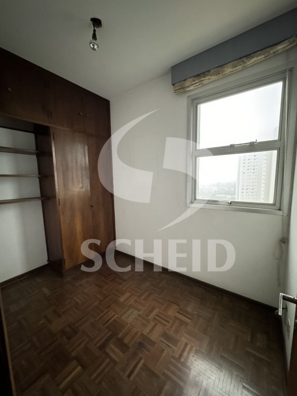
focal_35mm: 14
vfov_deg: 102.1
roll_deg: +2.1
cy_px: 198
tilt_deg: -6.5
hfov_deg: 85.7
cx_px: 148
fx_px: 160
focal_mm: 2.22
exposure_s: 1/51
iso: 1250
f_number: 2.2
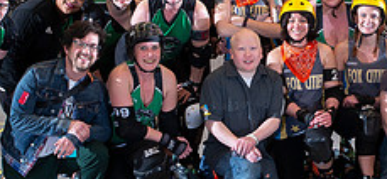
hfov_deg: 19.2
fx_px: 1114
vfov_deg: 9.2
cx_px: 383
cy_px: 64
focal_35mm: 113
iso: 640
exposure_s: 1/160
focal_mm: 36
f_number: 7.1
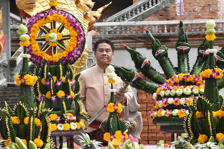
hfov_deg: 21.9
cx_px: 112
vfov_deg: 14.7
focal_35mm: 93
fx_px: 579
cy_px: 74
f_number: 9
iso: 2500
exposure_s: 1/1250
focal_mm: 62
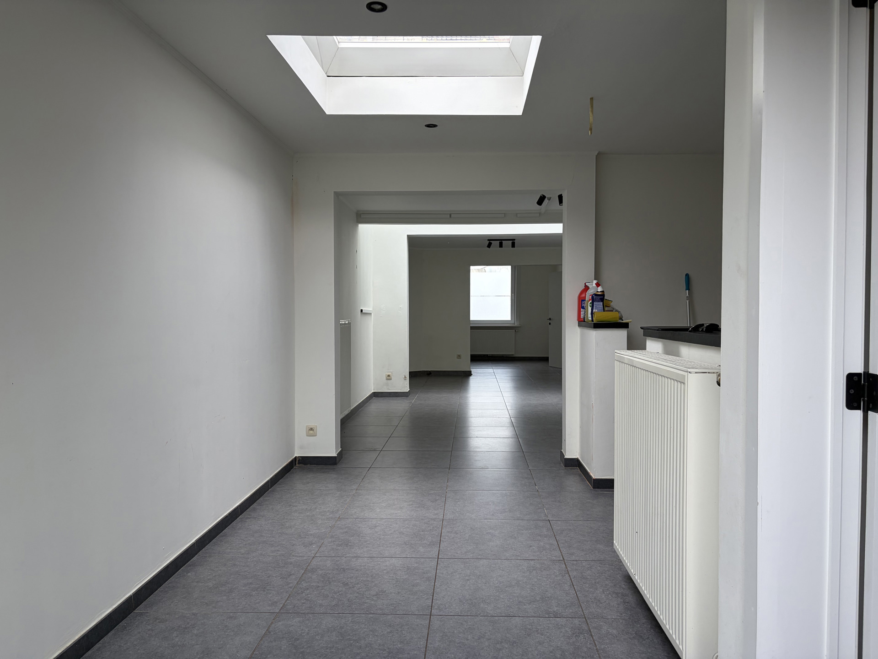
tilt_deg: -2.2
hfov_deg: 67.3
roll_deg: +1.1
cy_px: 330
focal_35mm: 26
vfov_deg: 53.1
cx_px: 439
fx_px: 659
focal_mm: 5.96
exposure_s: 1/438
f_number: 1.6
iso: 64
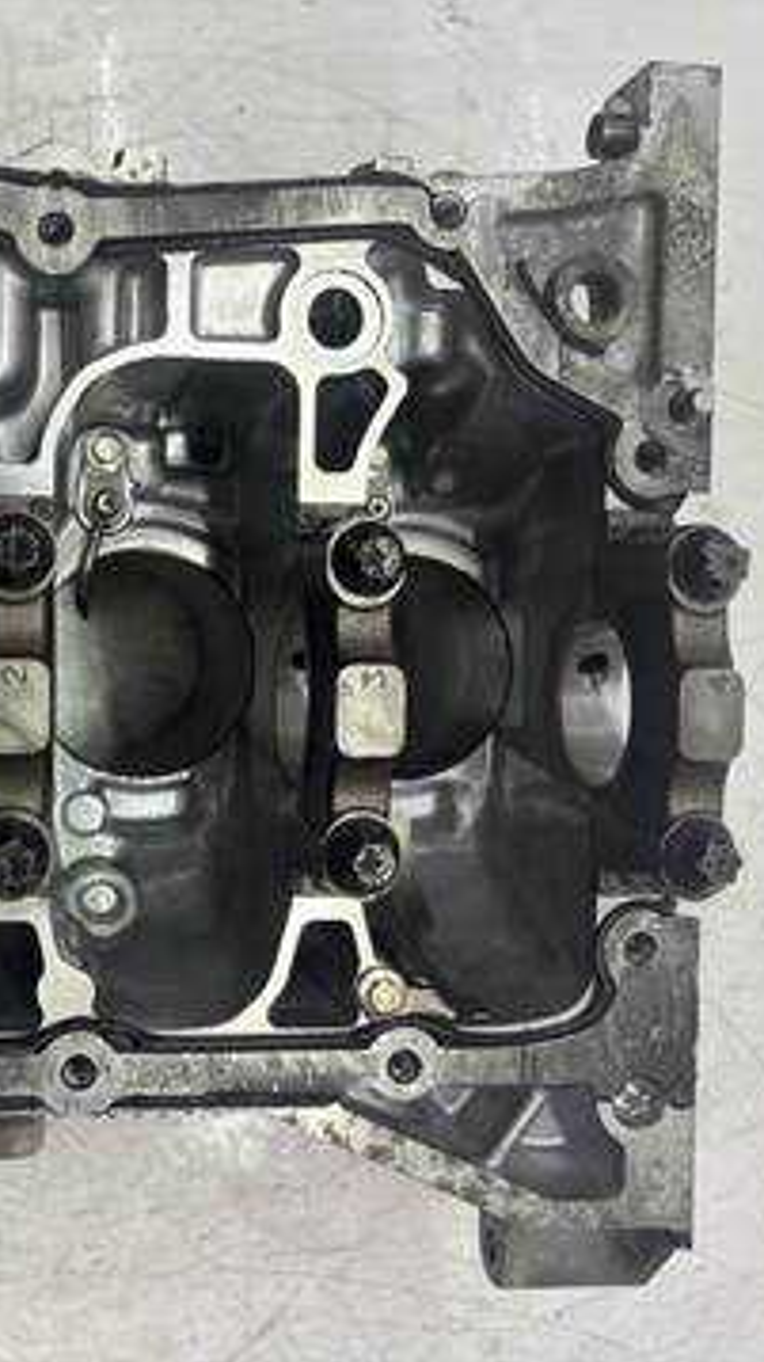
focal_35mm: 38
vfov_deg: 52.8
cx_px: 148
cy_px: 681
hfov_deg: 30.4
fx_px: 1370
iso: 40
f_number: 1.6
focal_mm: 5.96
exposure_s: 1/100
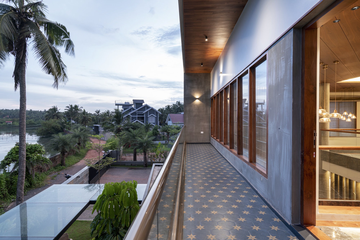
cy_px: 120
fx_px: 190
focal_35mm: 19
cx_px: 180
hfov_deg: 86.9
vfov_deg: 64.6
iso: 125
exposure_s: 1/1.25
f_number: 7.1
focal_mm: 19
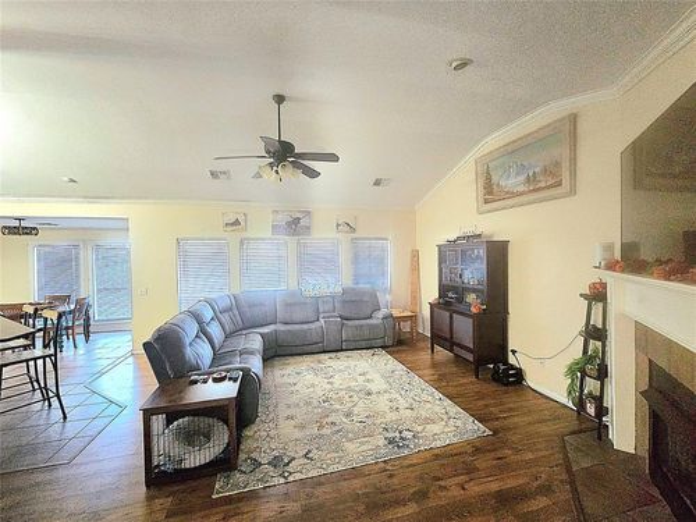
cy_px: 261
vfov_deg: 89.9
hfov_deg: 106.2
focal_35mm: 13
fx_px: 261
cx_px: 348
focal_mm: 2.2
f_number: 2.2
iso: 640
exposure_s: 1/60.2
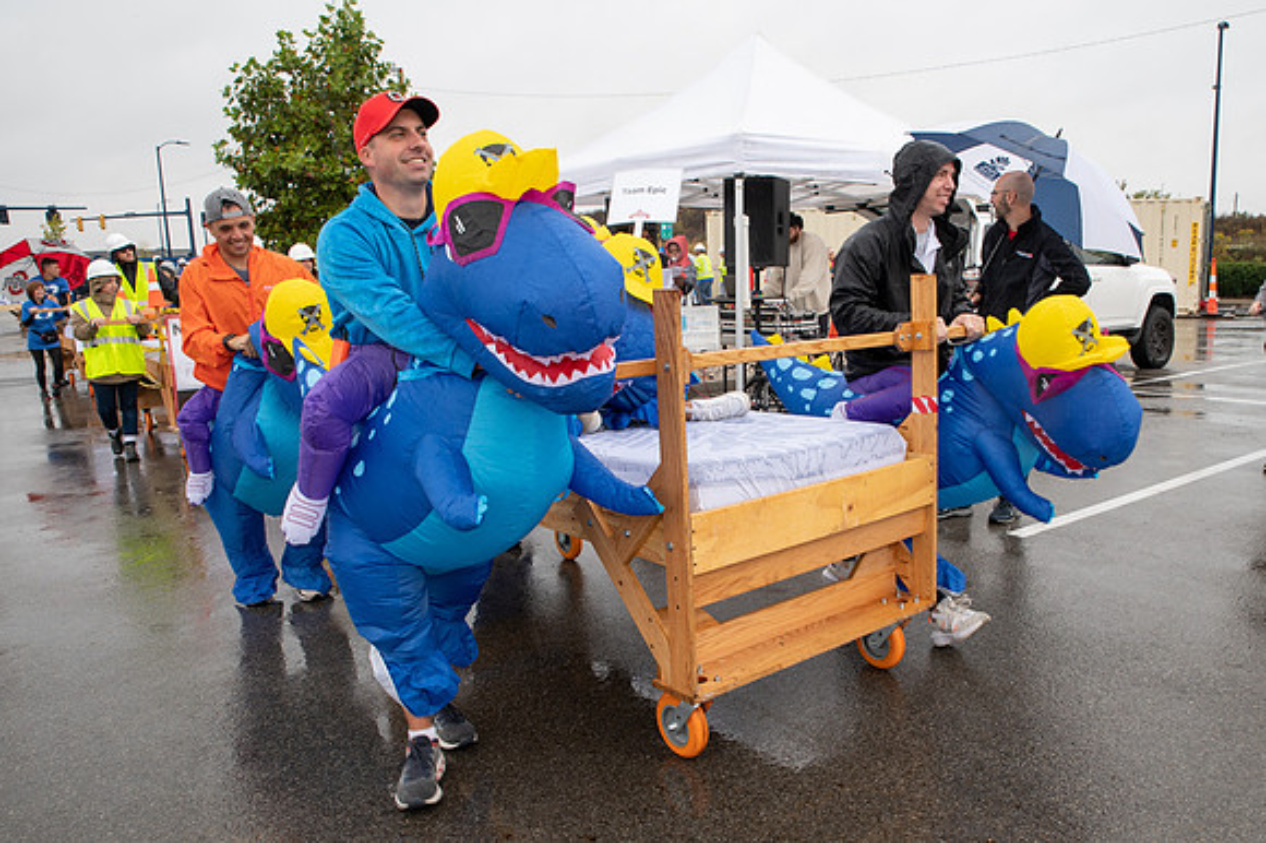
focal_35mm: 28
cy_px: 476
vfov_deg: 46.3
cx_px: 725
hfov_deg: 65.2
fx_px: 984
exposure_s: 1/200
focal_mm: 24
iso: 400
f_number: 7.1
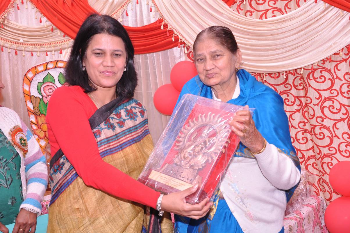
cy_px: 116
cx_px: 175
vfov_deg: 22.6
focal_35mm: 60
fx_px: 583
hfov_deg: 33.4
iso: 250
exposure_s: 1/160
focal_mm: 40
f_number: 11
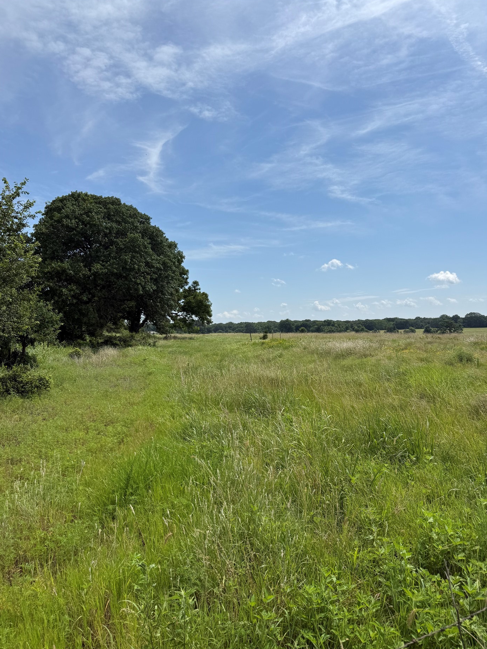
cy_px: 335
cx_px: 235
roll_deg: +0.6
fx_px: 469
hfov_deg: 54.9
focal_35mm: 25
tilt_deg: -0.5
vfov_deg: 69.4
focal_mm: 6.76
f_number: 1.78
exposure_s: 1/6711
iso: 80
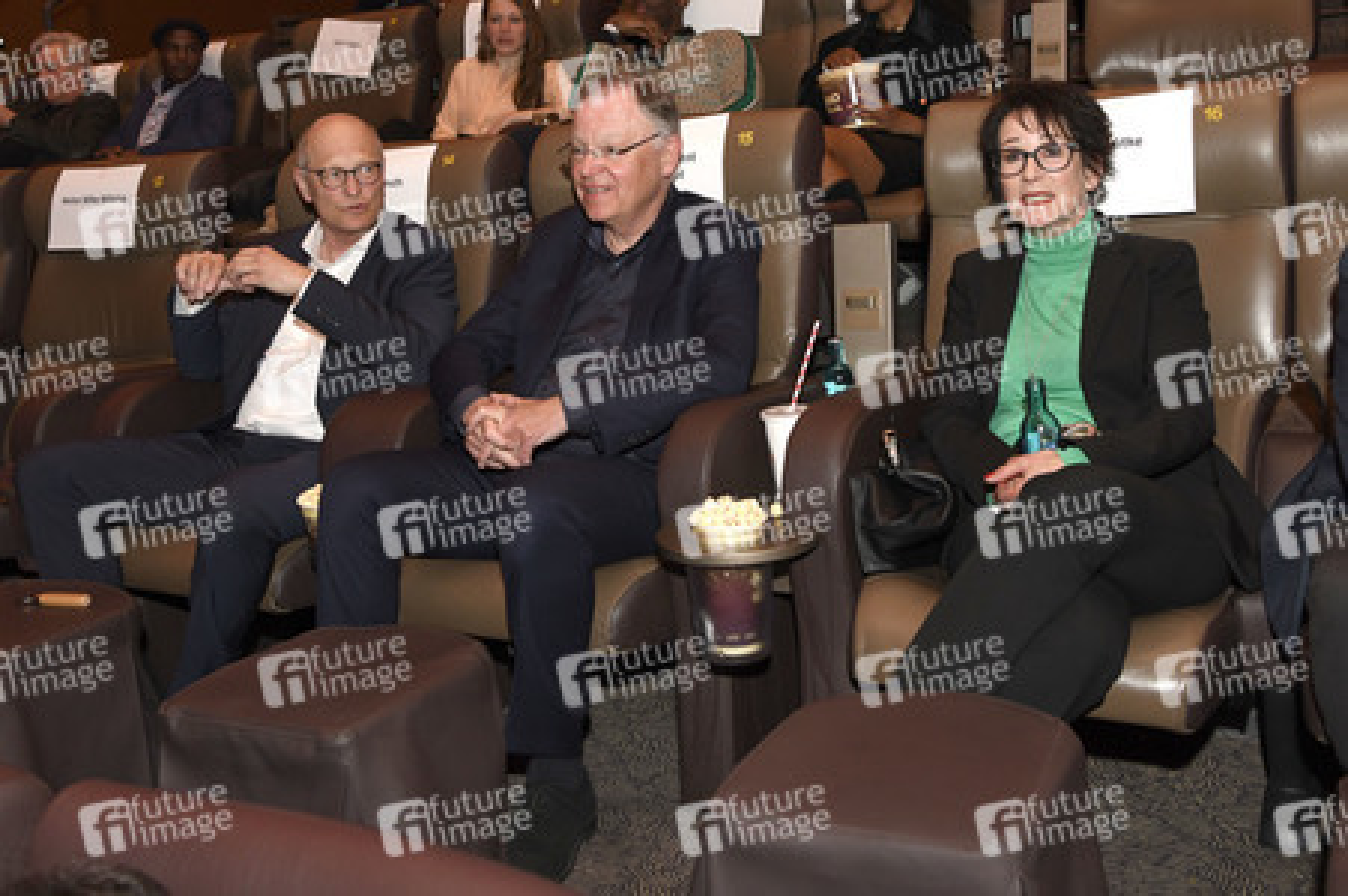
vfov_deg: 44.9
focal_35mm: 29
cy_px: 448
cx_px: 674
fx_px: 1085
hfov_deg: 63.7
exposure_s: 1/80
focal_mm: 29
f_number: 5
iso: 1250
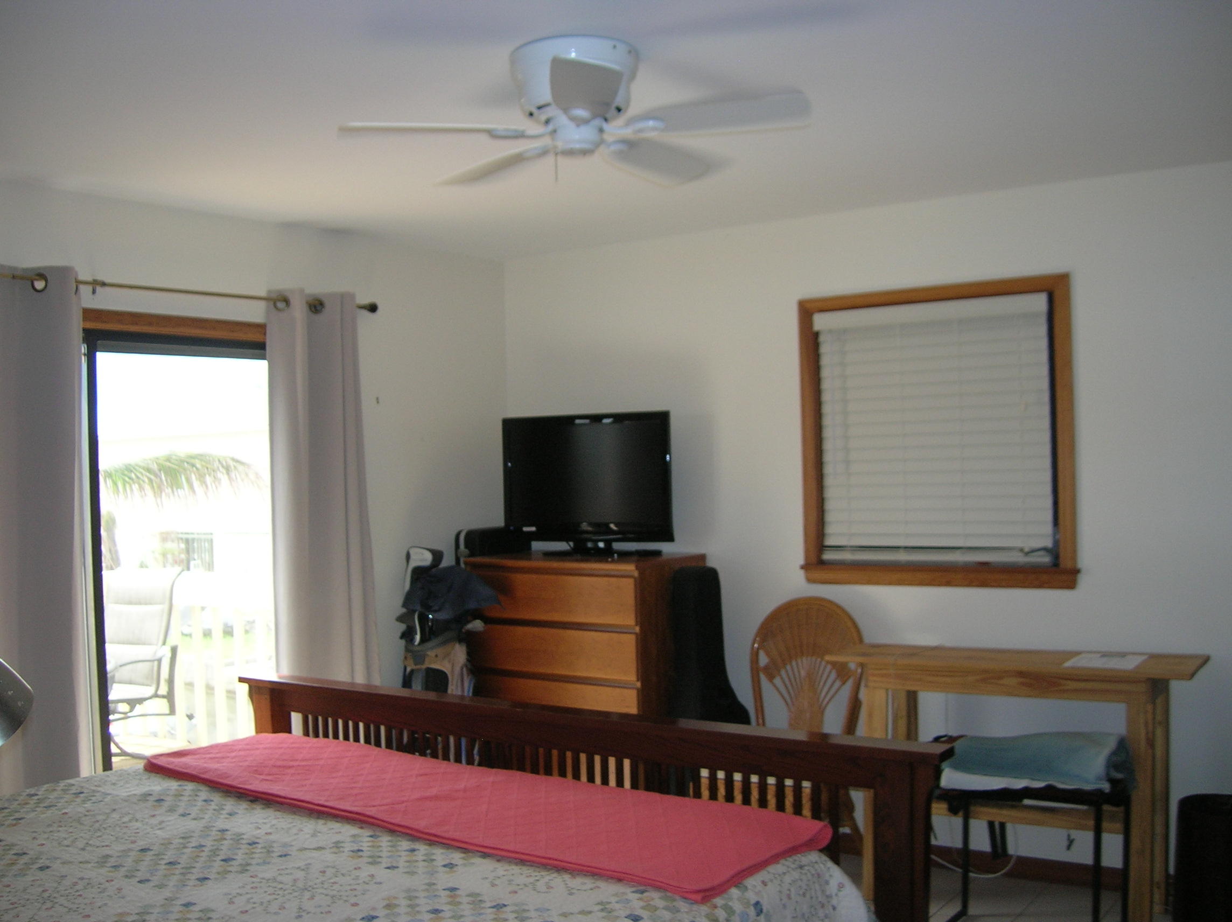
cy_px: 461
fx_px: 1209
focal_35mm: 34
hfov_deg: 54.0
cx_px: 616
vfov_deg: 41.7
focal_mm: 5.7
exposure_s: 1/82.5
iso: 71
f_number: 2.9
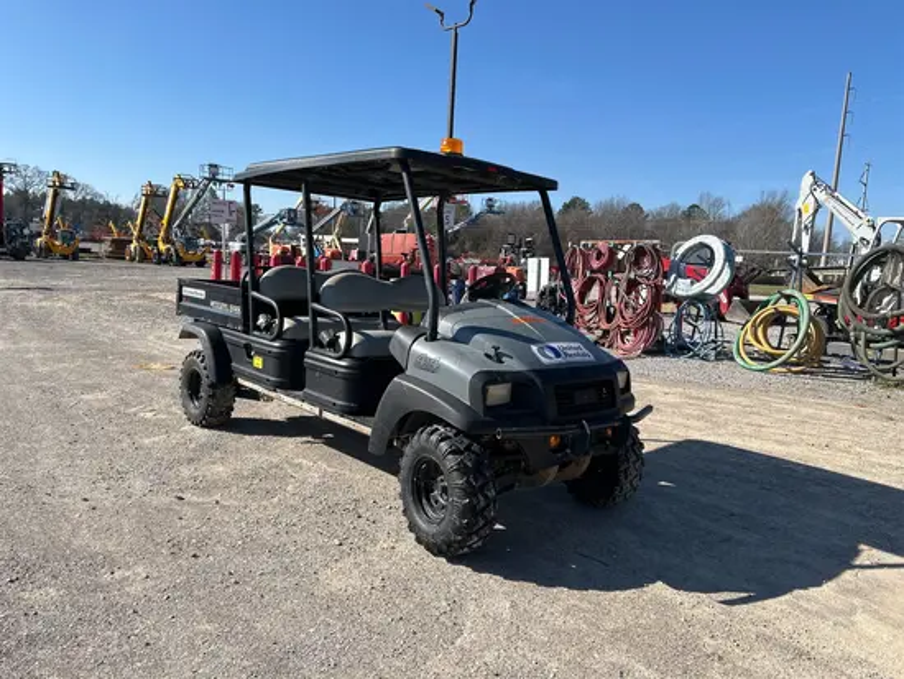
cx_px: 452
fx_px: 679
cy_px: 340
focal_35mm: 26
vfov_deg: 53.1
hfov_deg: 67.3
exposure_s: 1/3460
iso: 50
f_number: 1.5
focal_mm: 5.7
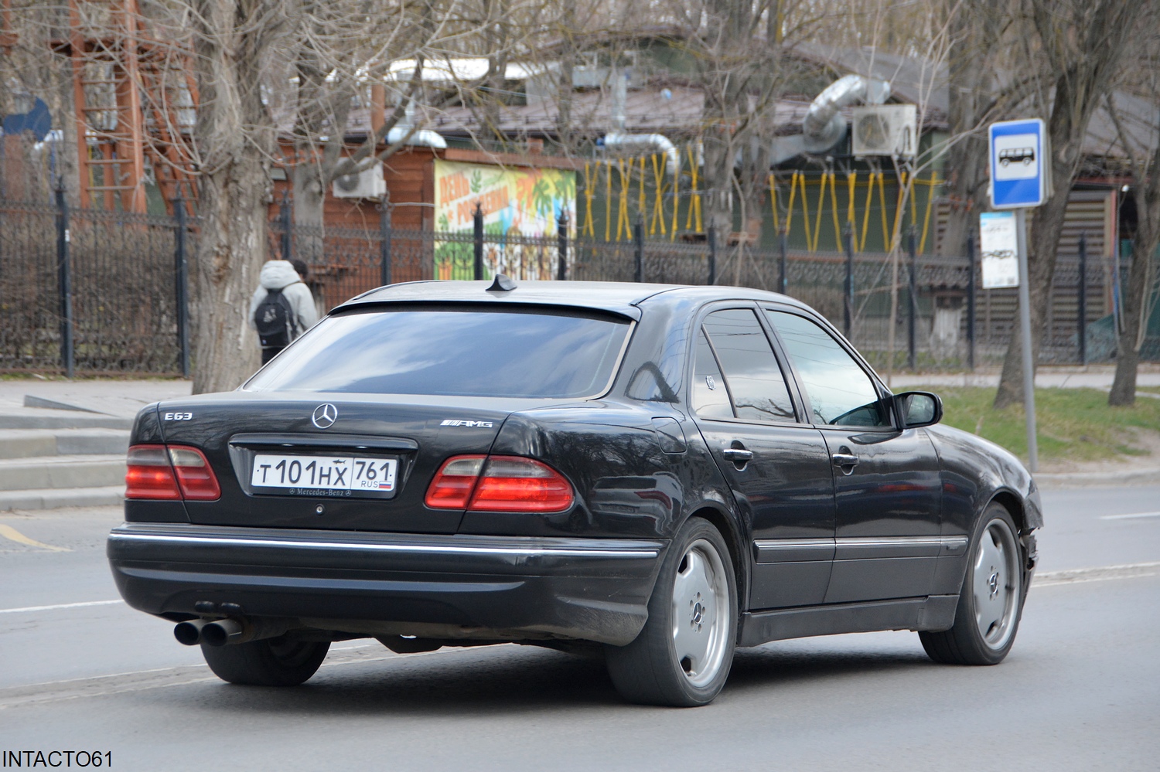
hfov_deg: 13.0
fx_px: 5073
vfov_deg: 8.7
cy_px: 386
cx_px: 580
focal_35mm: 158
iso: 800
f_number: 5.3
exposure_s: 1/640
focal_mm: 105
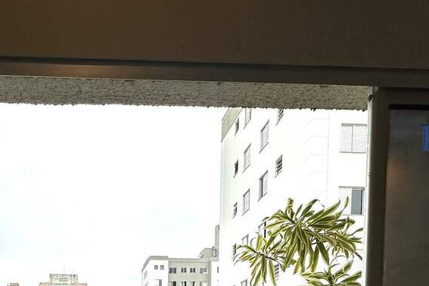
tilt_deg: +0.7
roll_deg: -0.2
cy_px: 381
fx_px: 441
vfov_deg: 28.7
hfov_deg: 49.6
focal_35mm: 37
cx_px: 102
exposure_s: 1/729
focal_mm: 2.22
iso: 40
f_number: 2.2
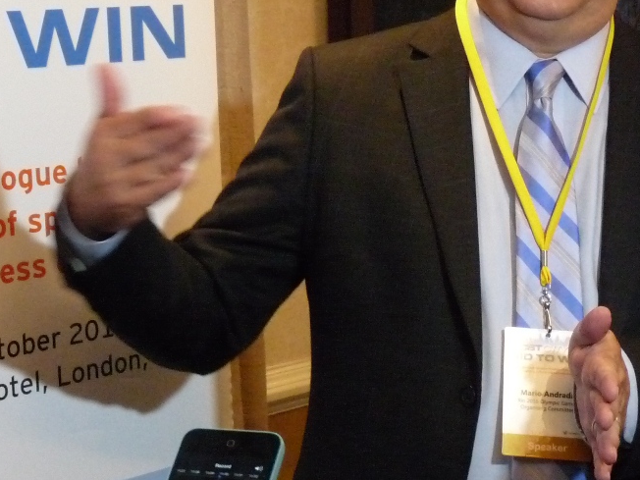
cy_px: 123
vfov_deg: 15.7
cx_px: 249
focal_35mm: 94
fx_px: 1738
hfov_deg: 20.8
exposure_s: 1/30
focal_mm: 7.4
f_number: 3
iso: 800
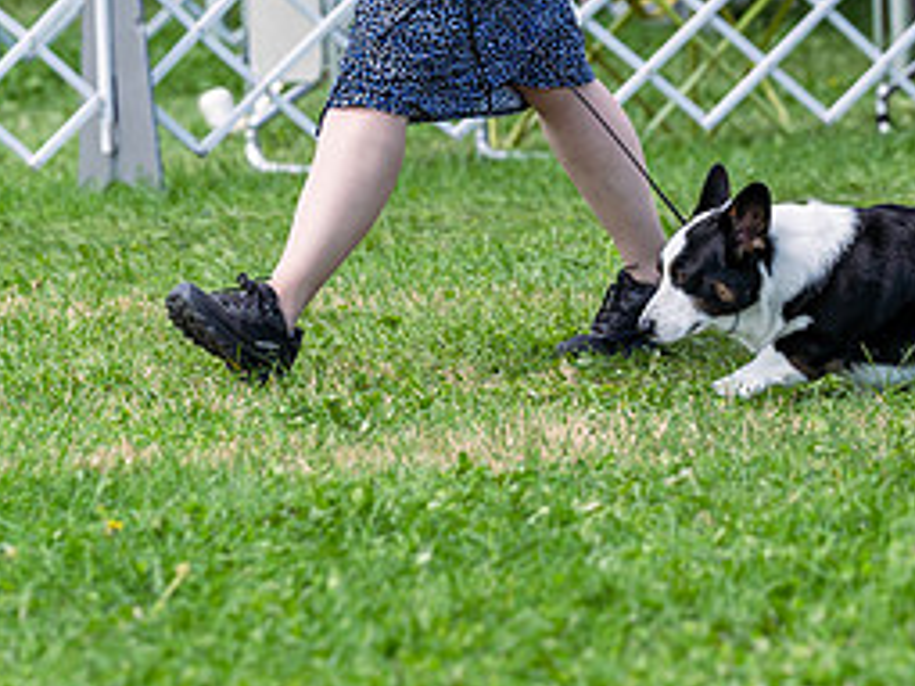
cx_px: 755
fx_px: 9274
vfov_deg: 4.2
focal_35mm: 351
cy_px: -11
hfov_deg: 5.6
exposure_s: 1/1000
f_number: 3.5
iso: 100
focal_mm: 138
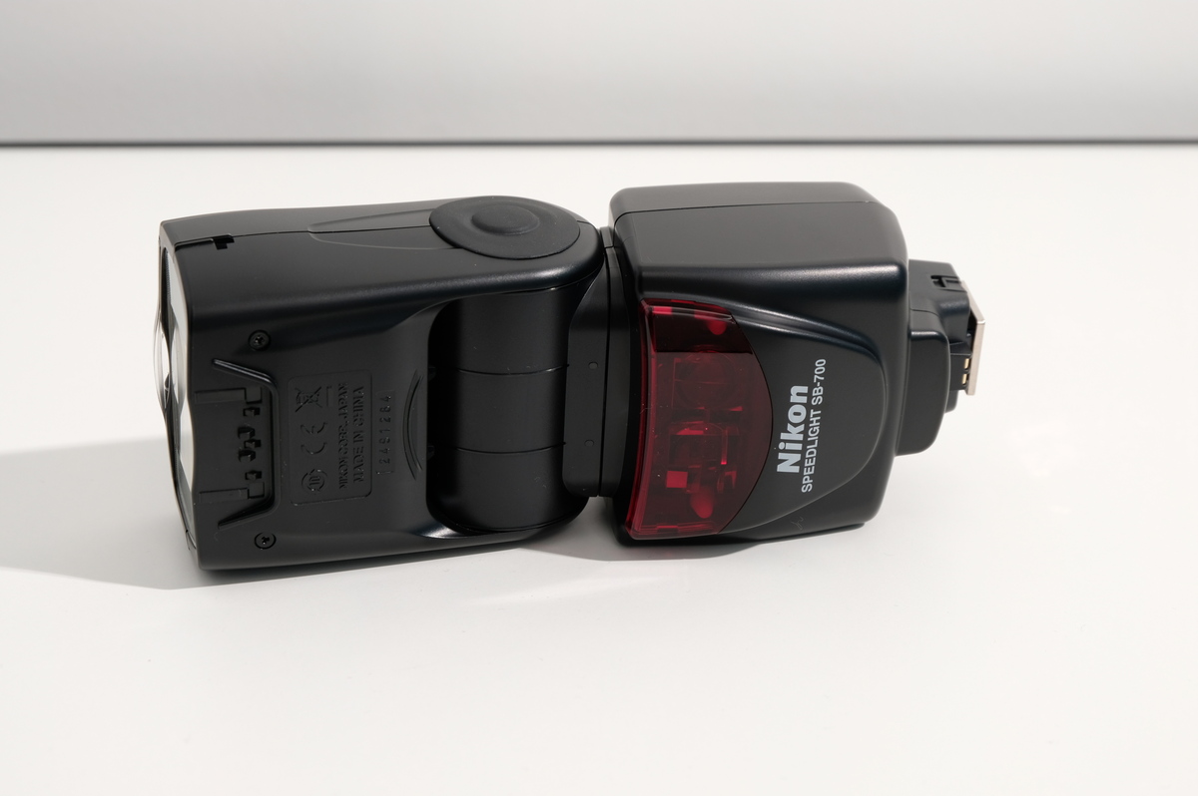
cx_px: 599
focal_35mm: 63
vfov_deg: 21.5
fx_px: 2095
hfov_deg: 31.9
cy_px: 398
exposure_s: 1/125
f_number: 8
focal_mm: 41.8
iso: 200
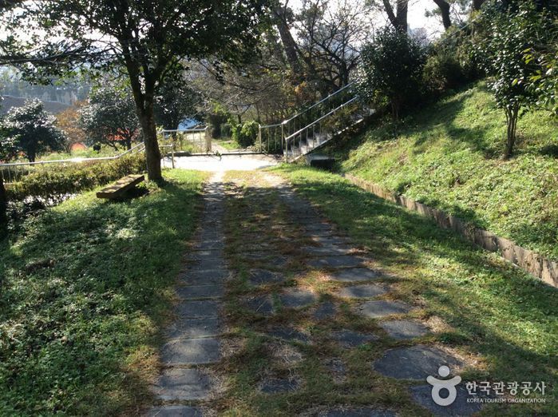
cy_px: 208
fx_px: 531
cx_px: 279
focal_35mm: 33
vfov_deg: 42.8
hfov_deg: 55.4
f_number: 2.4
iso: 32
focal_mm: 3.3
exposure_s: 1/510
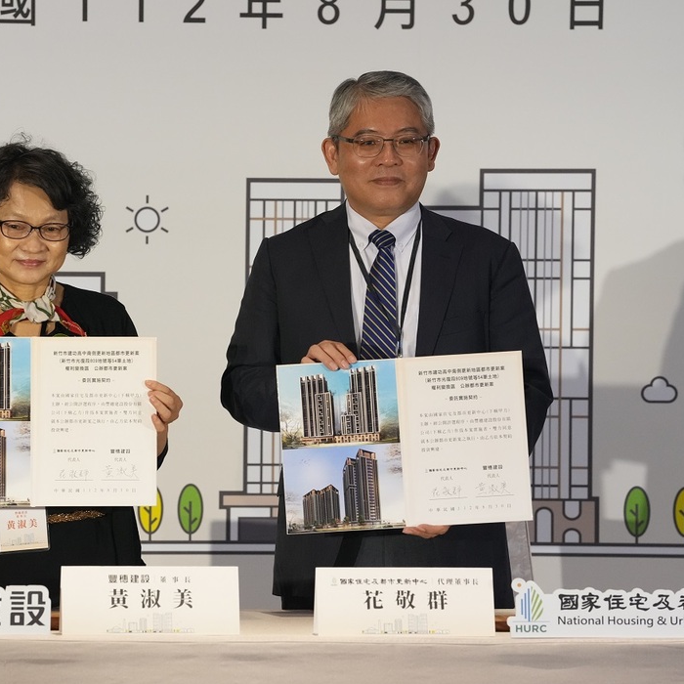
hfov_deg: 6.6
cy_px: 327
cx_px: 216
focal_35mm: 265
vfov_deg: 6.6
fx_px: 5924
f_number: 5.6
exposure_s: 1/200
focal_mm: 182
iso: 3200
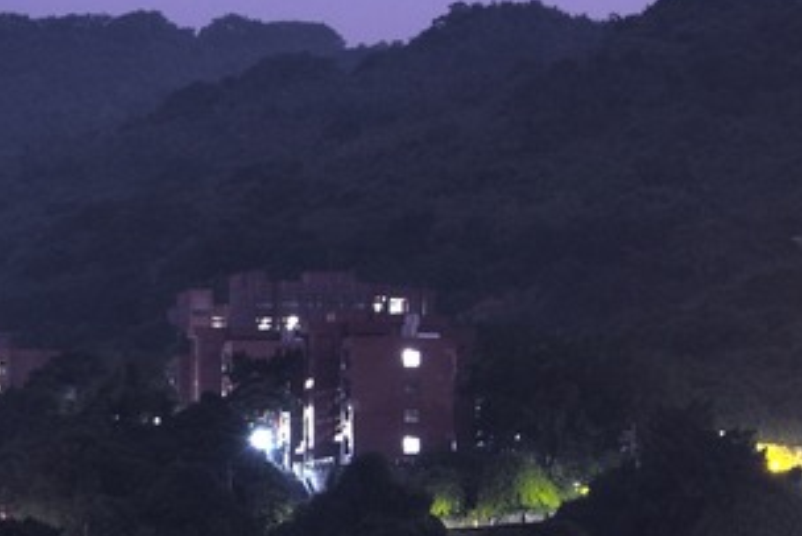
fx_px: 4569
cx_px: -372
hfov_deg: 9.8
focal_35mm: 205
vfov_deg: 6.7
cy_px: 531
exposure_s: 17
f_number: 5.6
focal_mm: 37.6
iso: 100
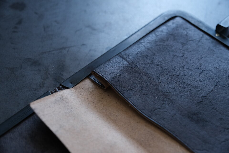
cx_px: 114
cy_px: 76
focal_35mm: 78
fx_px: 496
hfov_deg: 26.0
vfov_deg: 17.5
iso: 2500
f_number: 5
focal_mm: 52.1
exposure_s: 1/500
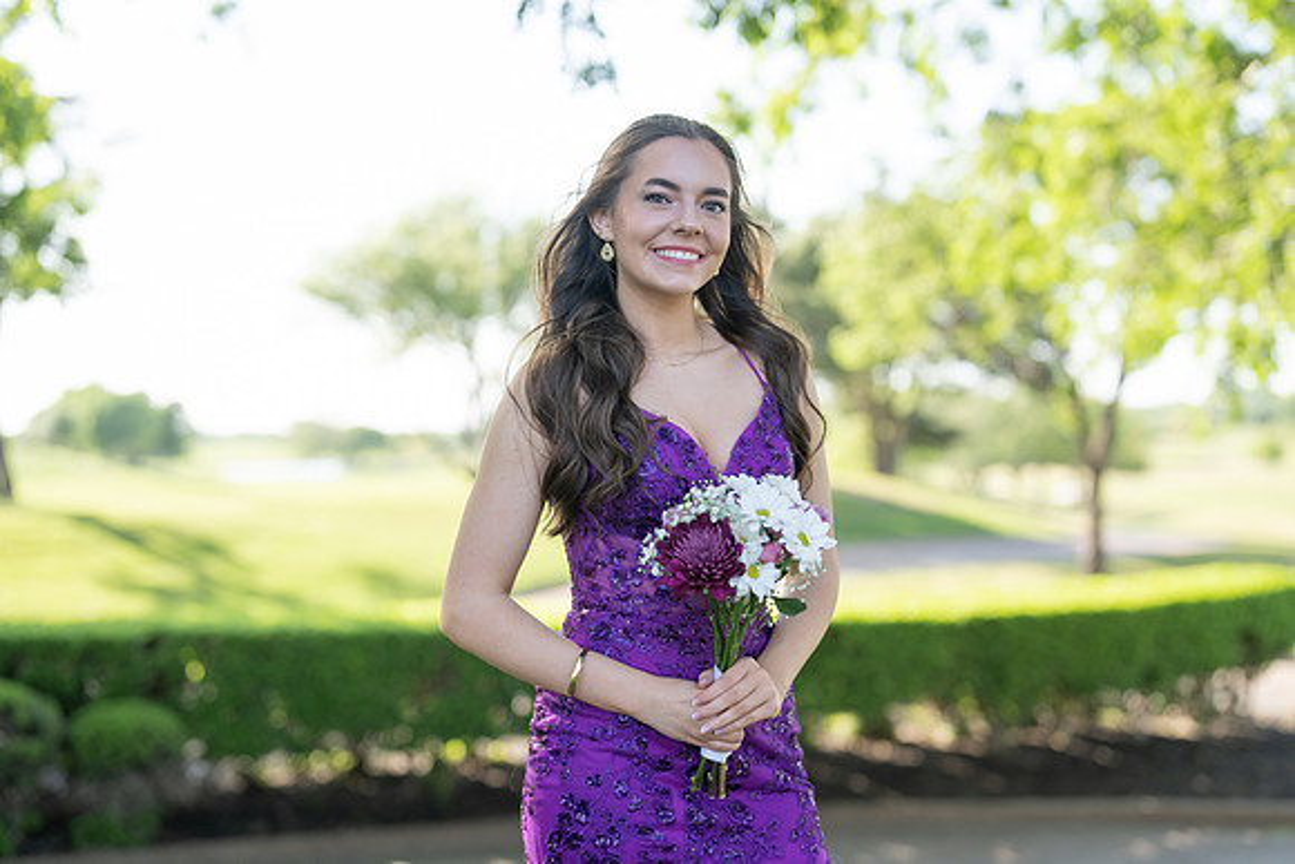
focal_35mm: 50
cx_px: 648
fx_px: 1799
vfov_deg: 27.0
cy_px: 432
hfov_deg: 39.6
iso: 160
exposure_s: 1/1000
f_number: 1.8
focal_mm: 50
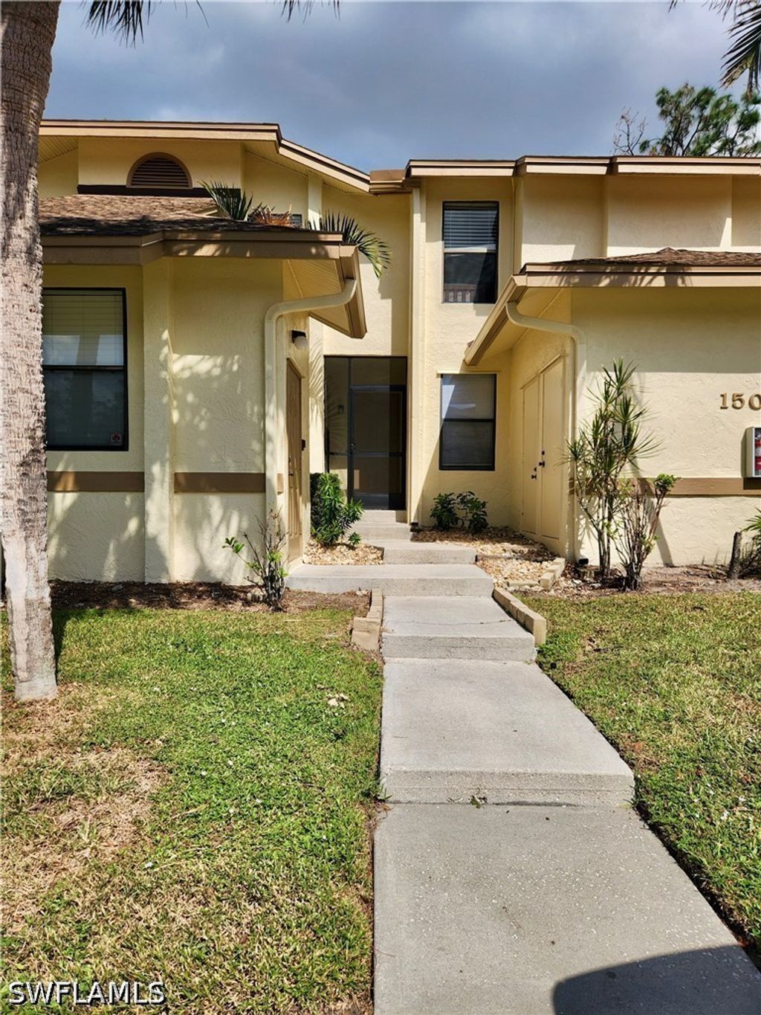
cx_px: 380
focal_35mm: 23
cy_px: 508
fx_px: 674
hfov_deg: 58.9
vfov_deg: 73.9
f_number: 1.8
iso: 20
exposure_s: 1/2510
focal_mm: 5.4
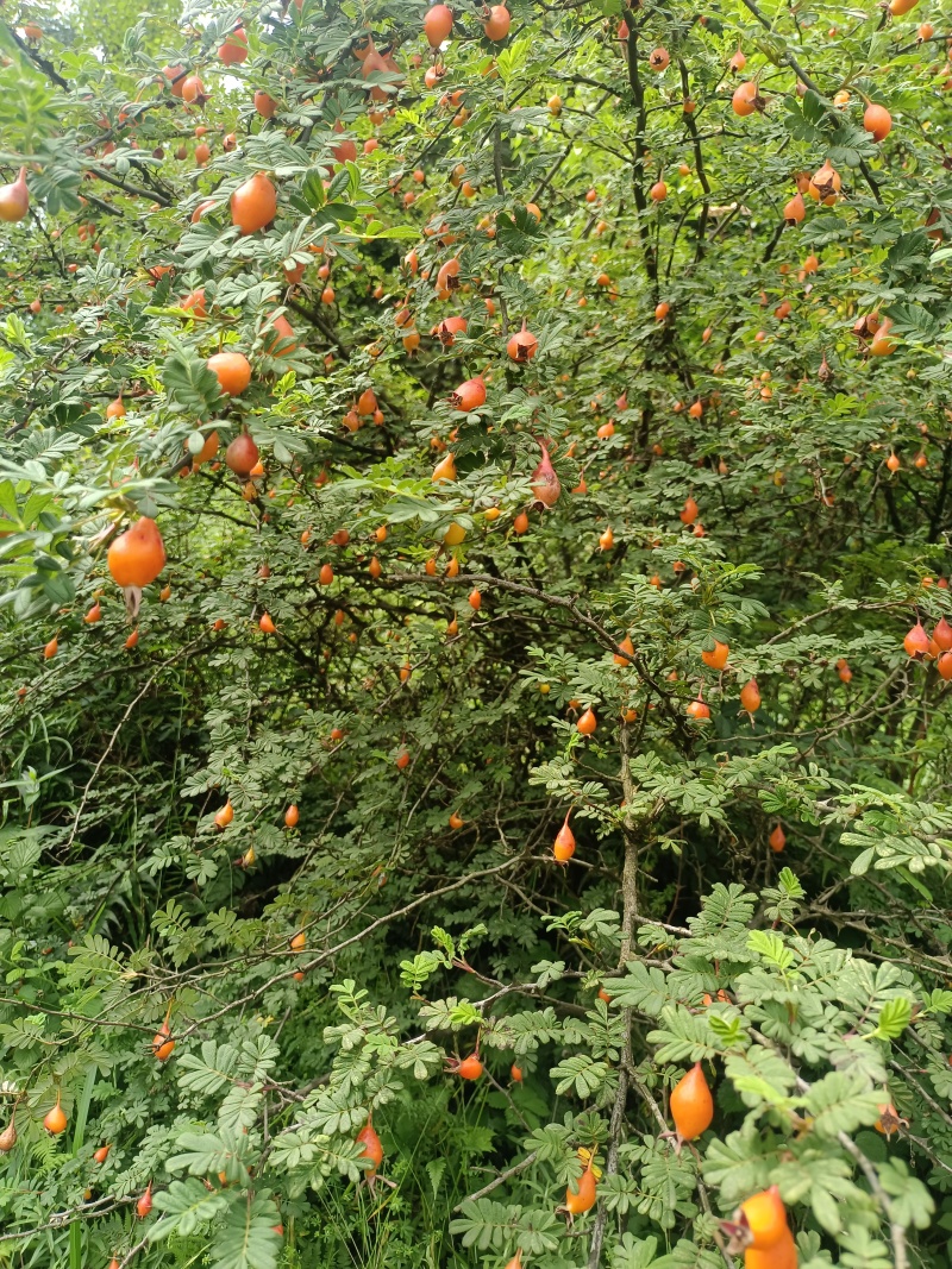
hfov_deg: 54.9
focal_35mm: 25
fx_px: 917
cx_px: 476
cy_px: 634
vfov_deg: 69.4
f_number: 1.79
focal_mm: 4.71
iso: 101
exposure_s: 1/100
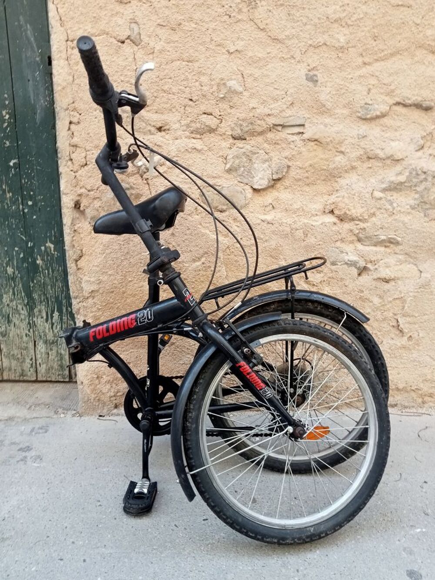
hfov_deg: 49.8
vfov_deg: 63.4
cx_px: 218
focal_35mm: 28
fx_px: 469
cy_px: 290
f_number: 2.2
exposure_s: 1/50
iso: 143
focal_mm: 3.46
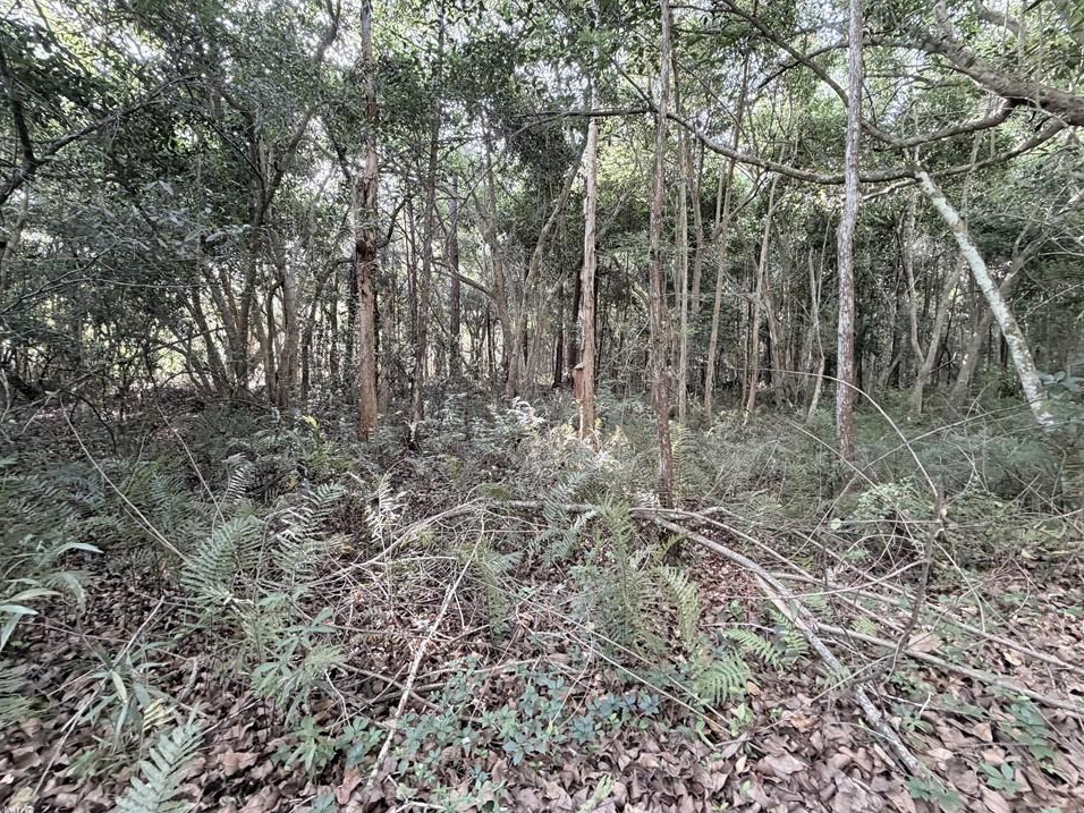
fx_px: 470
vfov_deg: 81.7
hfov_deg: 98.2
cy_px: 388
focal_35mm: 15
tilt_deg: -3.2
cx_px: 531
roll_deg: -1.1
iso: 320
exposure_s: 1/71
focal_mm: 2.22
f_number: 2.2
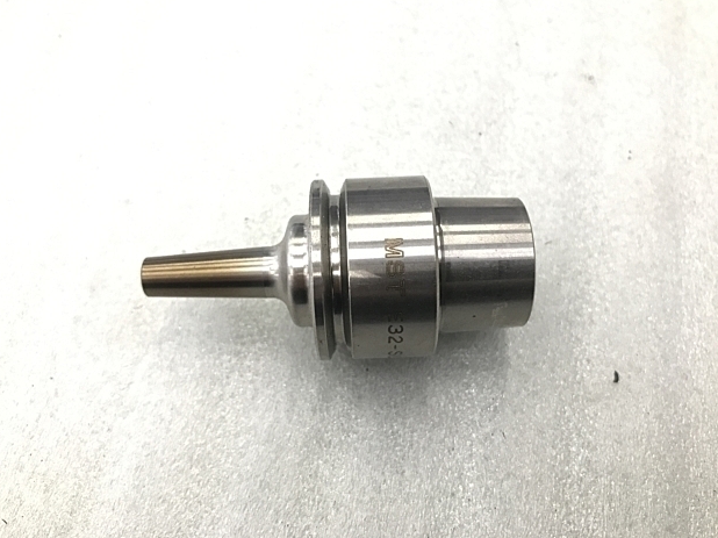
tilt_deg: -65.6
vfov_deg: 48.2
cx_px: 359
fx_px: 601
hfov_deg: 61.7
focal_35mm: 29
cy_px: 264
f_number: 1.8
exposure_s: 1/25
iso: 32
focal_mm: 3.99
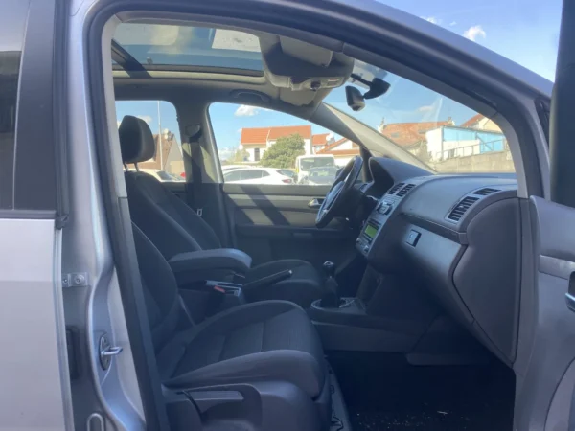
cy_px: 216
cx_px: 288
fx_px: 432
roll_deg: +1.8
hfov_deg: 67.3
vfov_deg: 53.1
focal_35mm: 26
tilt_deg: -4.8
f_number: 1.8
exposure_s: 1/234
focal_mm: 4.25
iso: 32
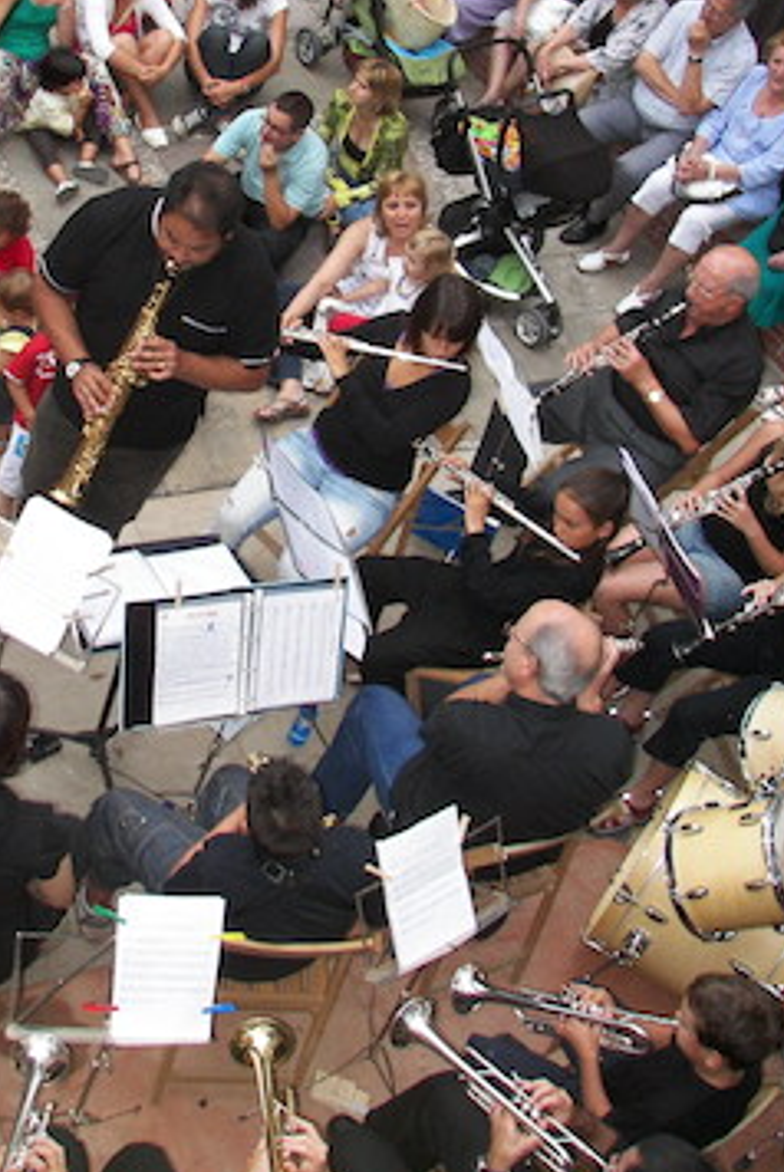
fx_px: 1826
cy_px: 360
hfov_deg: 23.9
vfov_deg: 35.2
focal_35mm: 56
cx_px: 168
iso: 125
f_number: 2.8
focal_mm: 6
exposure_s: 1/30
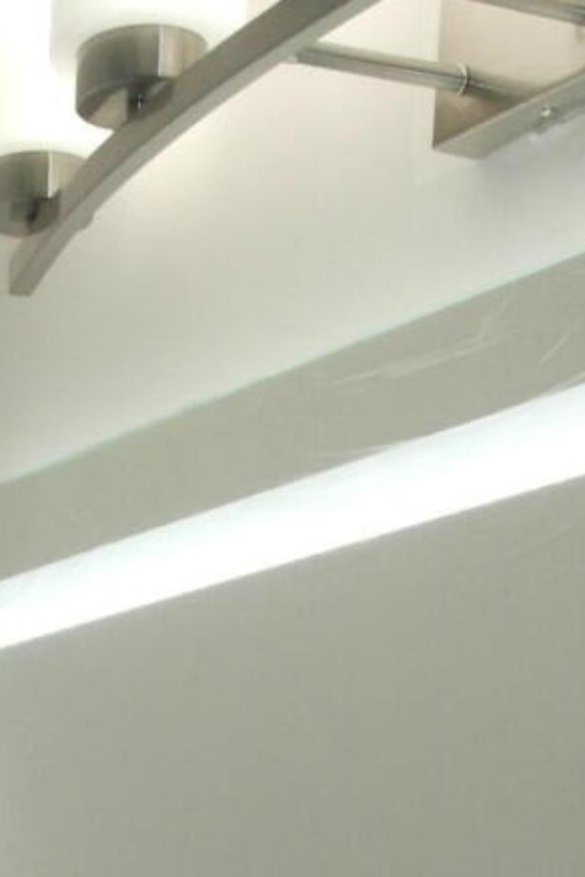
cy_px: 1950
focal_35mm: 137
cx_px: 251
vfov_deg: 12.5
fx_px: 3339
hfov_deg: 10.0
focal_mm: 20
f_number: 10
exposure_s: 1/125
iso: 800
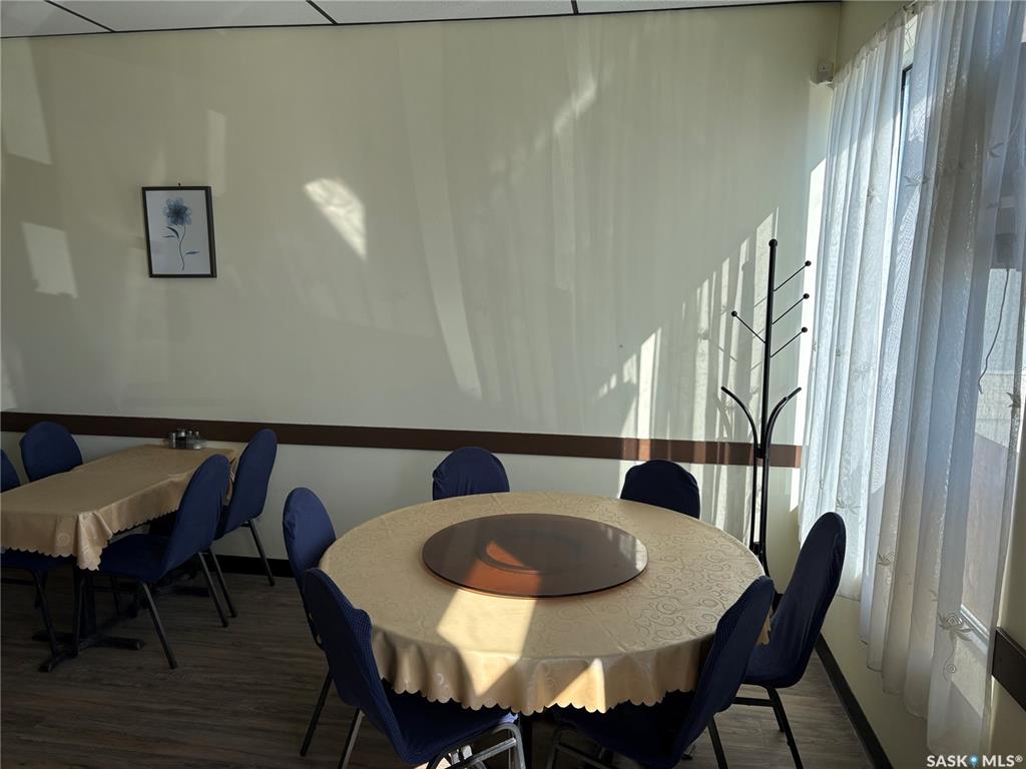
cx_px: 513
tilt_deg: -7.7
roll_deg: -0.7
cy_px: 384
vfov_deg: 53.1
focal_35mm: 26
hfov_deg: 67.3
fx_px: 771
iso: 50
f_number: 1.6
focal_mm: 5.96
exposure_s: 1/1032
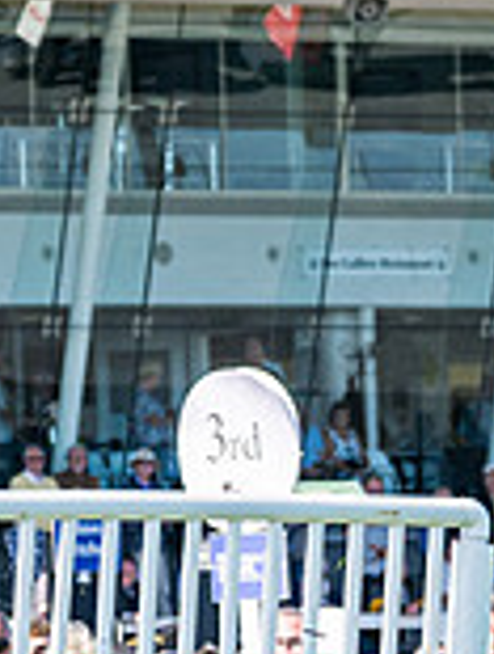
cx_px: 257
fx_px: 10972
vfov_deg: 3.4
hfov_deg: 2.6
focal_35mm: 579
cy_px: 875
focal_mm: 95
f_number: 4
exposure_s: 1/1250
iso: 100
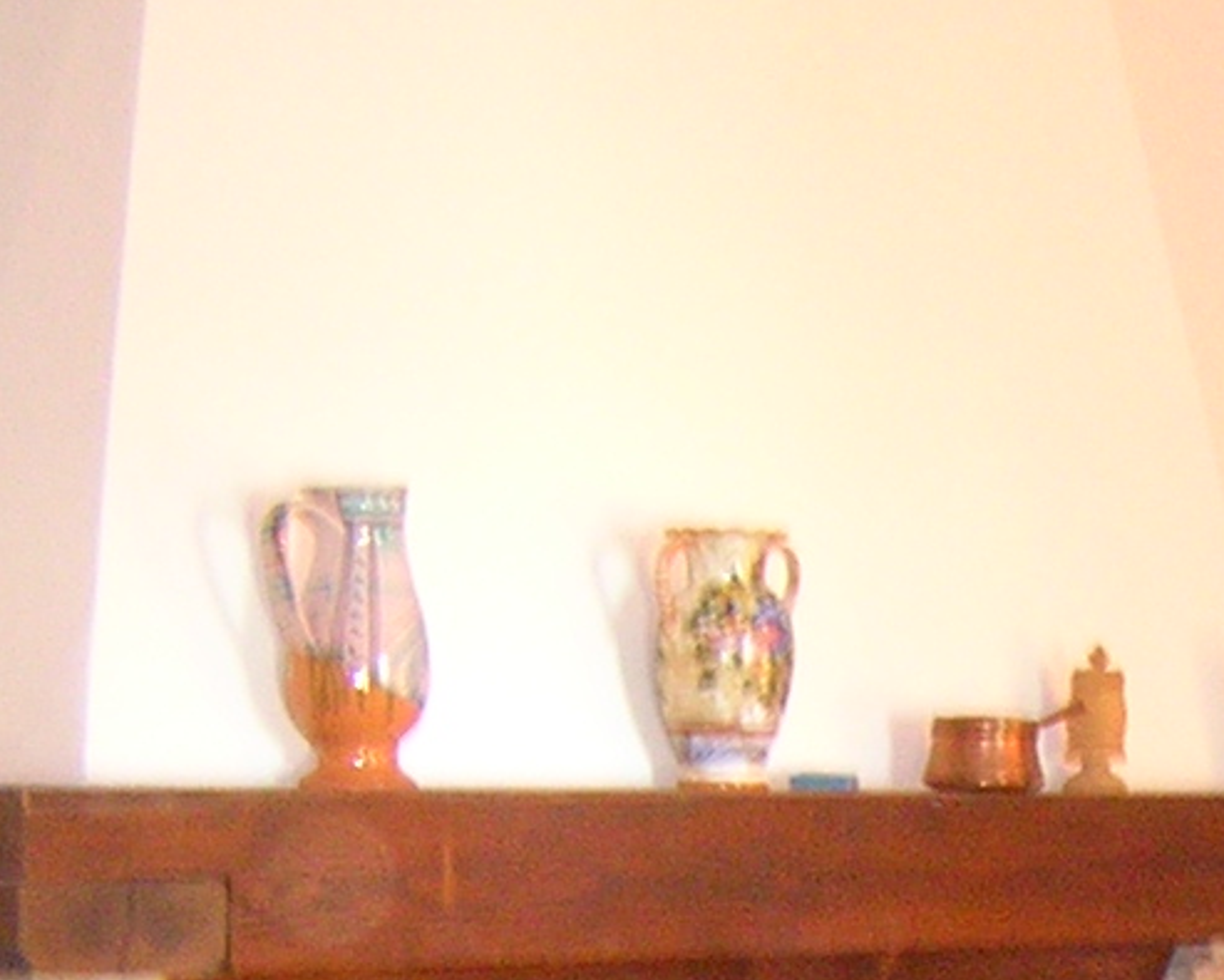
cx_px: 1291
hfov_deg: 16.4
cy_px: 1320
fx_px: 4132
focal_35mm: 114
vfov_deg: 13.0
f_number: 2.6
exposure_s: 1/7.4
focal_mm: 4.7
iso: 400
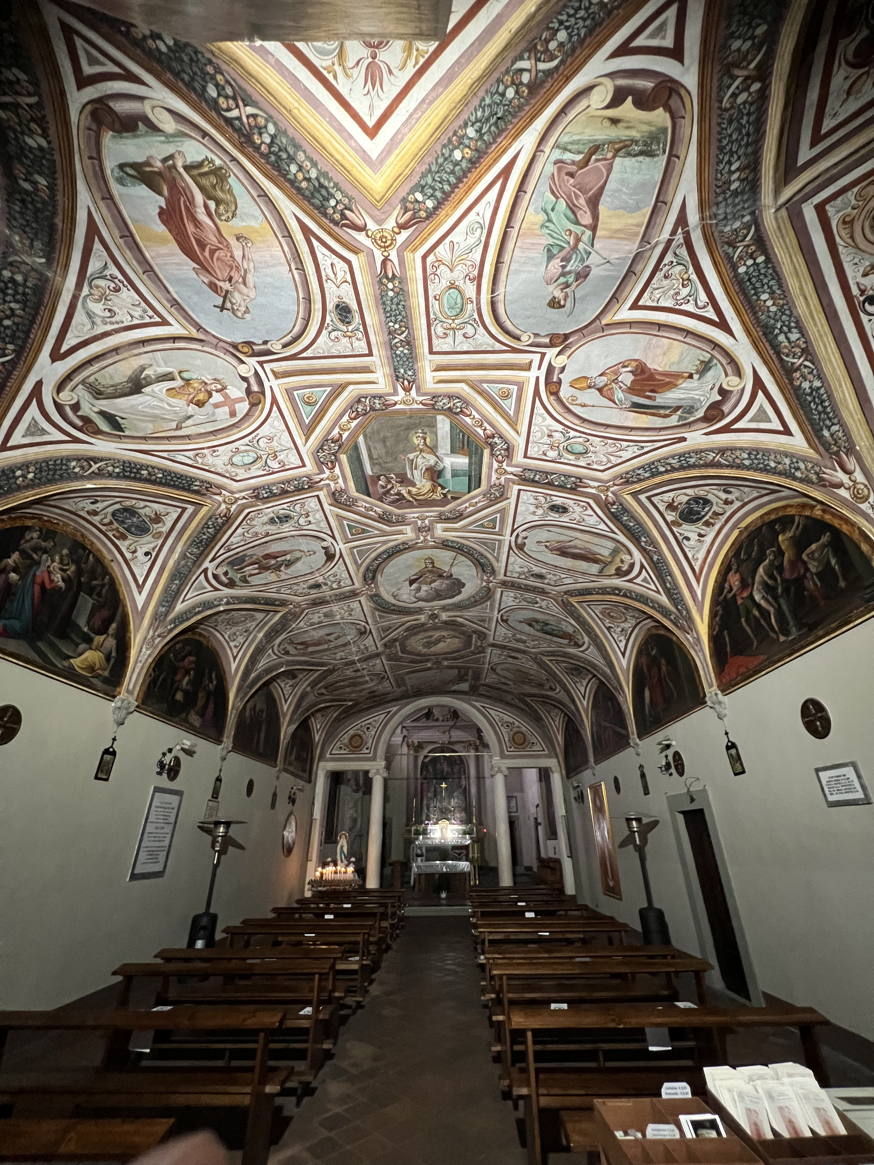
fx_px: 438
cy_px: 582
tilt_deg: +28.9
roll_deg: +0.6
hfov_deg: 89.9
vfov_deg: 106.2
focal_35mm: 13
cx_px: 437
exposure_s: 1/33
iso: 800
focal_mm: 1.57
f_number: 1.8
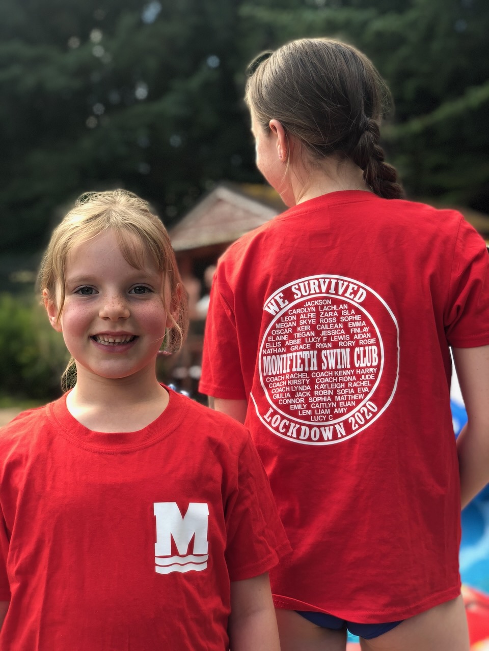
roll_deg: +1.3
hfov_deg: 28.0
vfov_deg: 36.8
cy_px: 326
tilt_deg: +1.2
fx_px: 979
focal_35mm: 52
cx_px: 244
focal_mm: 6
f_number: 2.4
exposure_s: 1/120
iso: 16
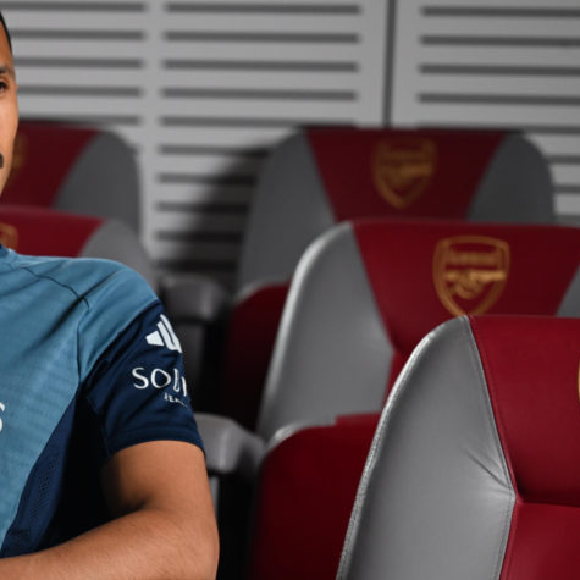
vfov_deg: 11.5
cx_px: 49
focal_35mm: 152
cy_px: 269
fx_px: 2881
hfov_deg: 11.4
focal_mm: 83
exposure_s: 1/250
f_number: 2.8
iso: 1250
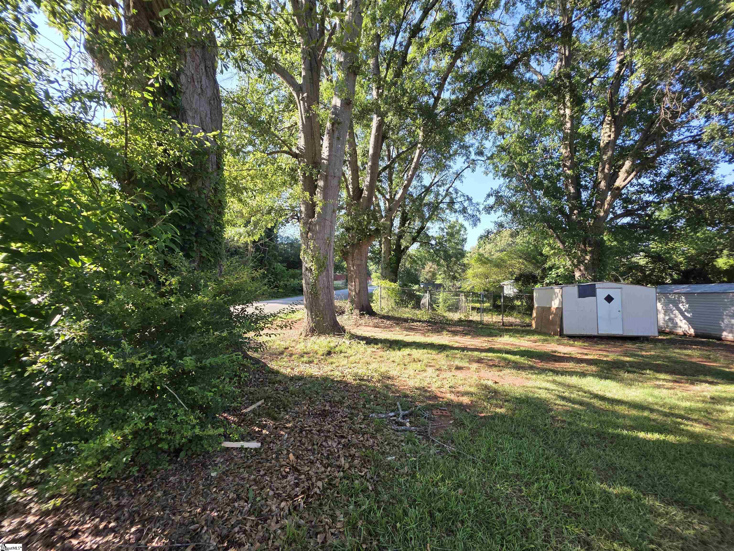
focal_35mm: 13
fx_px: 276
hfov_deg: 106.2
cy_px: 276
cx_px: 367
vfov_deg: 89.9
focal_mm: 2.2
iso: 40
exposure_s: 1/321
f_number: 1.9
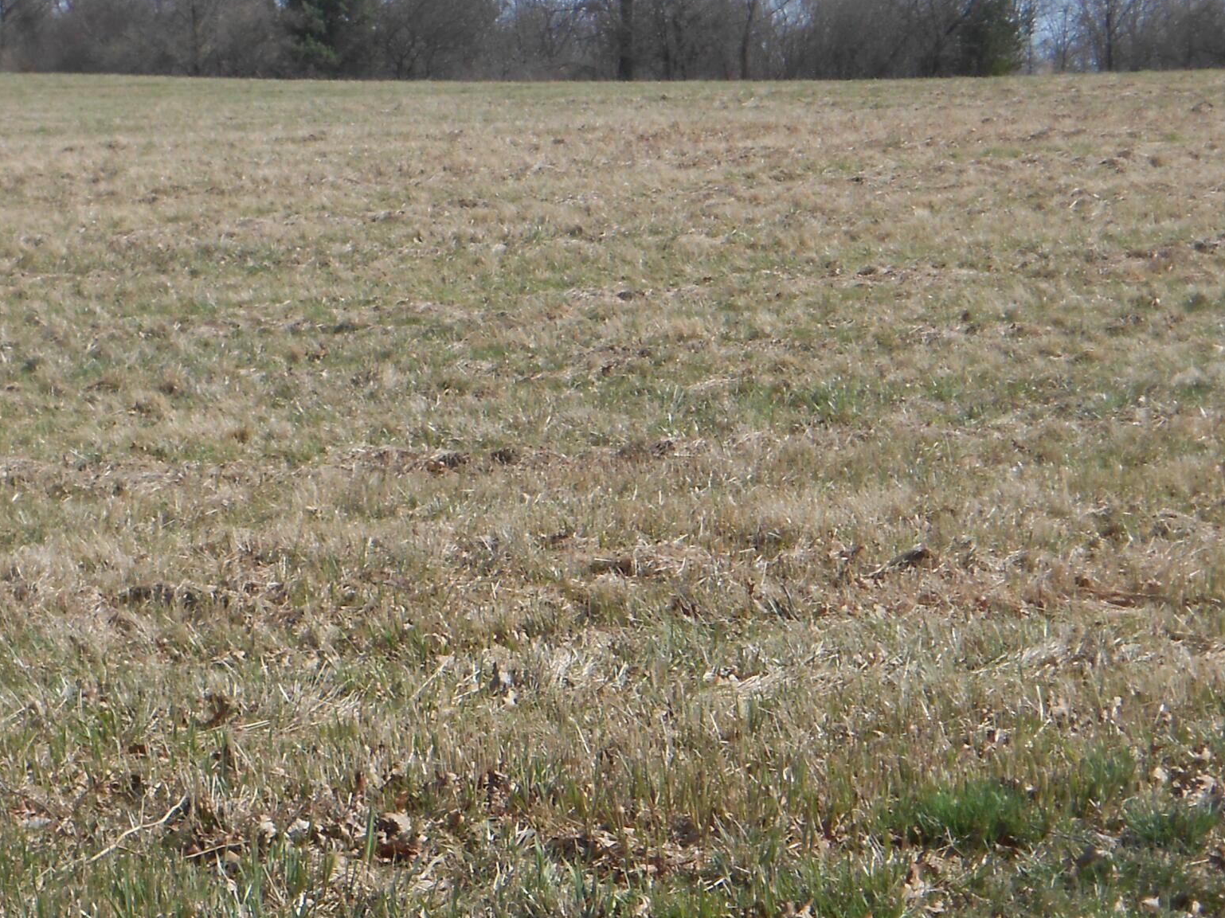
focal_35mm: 158
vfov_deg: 9.4
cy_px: 508
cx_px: 174
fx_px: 5590
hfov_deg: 12.4
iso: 80
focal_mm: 14.5
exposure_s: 1/320
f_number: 6.6
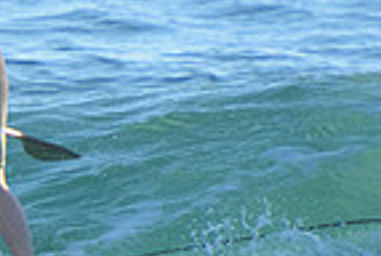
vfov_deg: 0.6
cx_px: -290
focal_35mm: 2183
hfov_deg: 0.9
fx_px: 23151
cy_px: 201
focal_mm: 360
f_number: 5.6
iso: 800
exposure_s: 1/2500
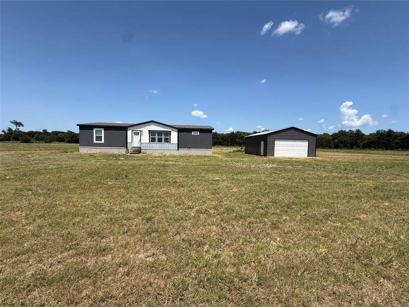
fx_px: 165
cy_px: 154
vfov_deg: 85.7
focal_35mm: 14
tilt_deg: -2.0
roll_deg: -1.1
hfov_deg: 102.1
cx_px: 204
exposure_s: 1/2611
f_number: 2.2
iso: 50
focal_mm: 2.22
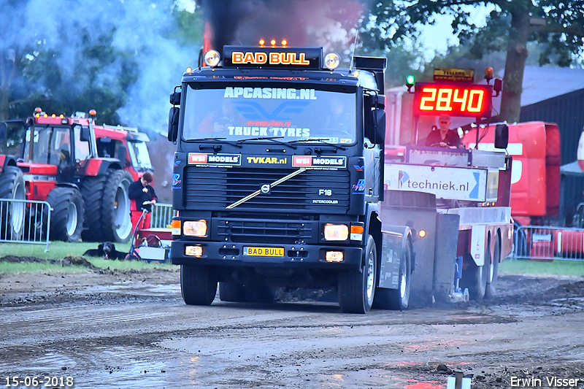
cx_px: 292
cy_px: 194
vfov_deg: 3.8
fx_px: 5838
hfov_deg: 5.7
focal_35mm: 360
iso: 2500
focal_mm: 240
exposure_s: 1/100
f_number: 5.6
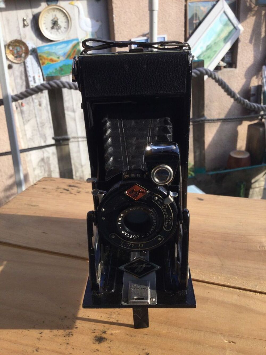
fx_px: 318
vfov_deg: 58.3
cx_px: 133
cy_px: 178
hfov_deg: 45.4
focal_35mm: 31
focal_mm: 3.3
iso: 25
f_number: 2.4
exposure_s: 1/590
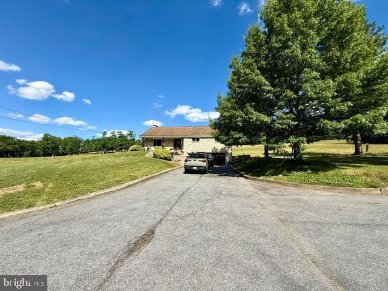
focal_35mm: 14
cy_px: 146
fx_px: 157
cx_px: 194
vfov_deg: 85.7
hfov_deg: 102.1
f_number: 2.2
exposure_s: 1/1698
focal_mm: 2.22
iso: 50
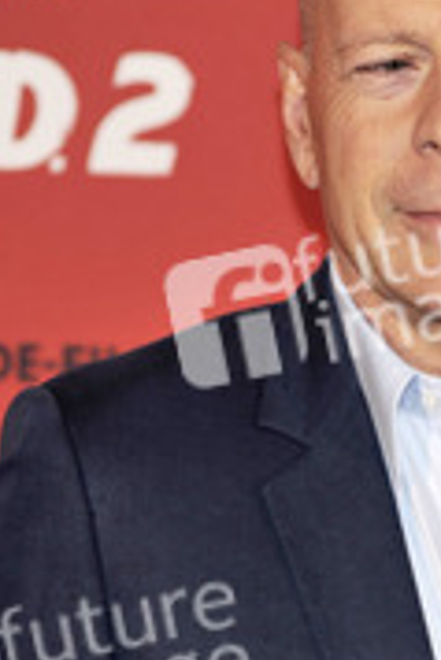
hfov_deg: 4.2
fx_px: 5960
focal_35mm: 325
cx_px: 465
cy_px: 486
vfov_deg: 6.3
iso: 400
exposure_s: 1/250
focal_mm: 145
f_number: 4
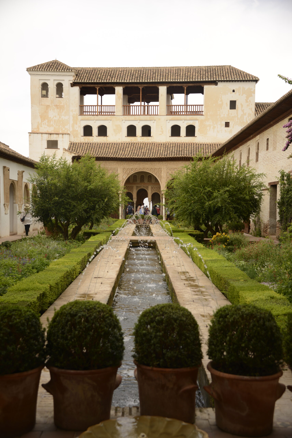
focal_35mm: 45
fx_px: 547
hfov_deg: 29.9
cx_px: 146
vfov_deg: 43.6
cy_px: 219
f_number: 4.2
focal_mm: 45
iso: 100
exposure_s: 1/320
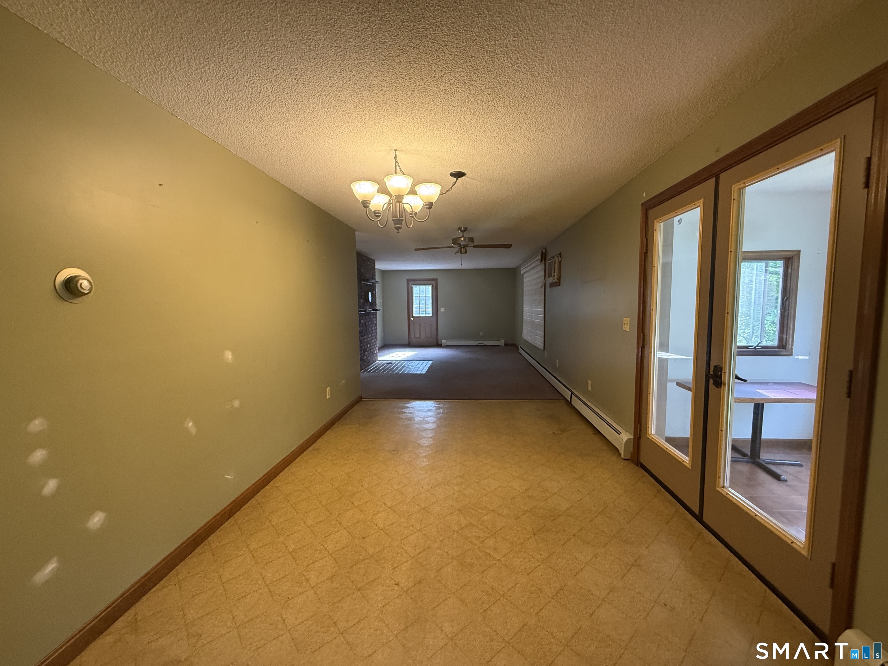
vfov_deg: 85.7
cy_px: 333
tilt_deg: -4.1
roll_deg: +0.3
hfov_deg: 102.1
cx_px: 444
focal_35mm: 14
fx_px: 359
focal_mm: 2.22
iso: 400
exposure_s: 1/60
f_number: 2.2
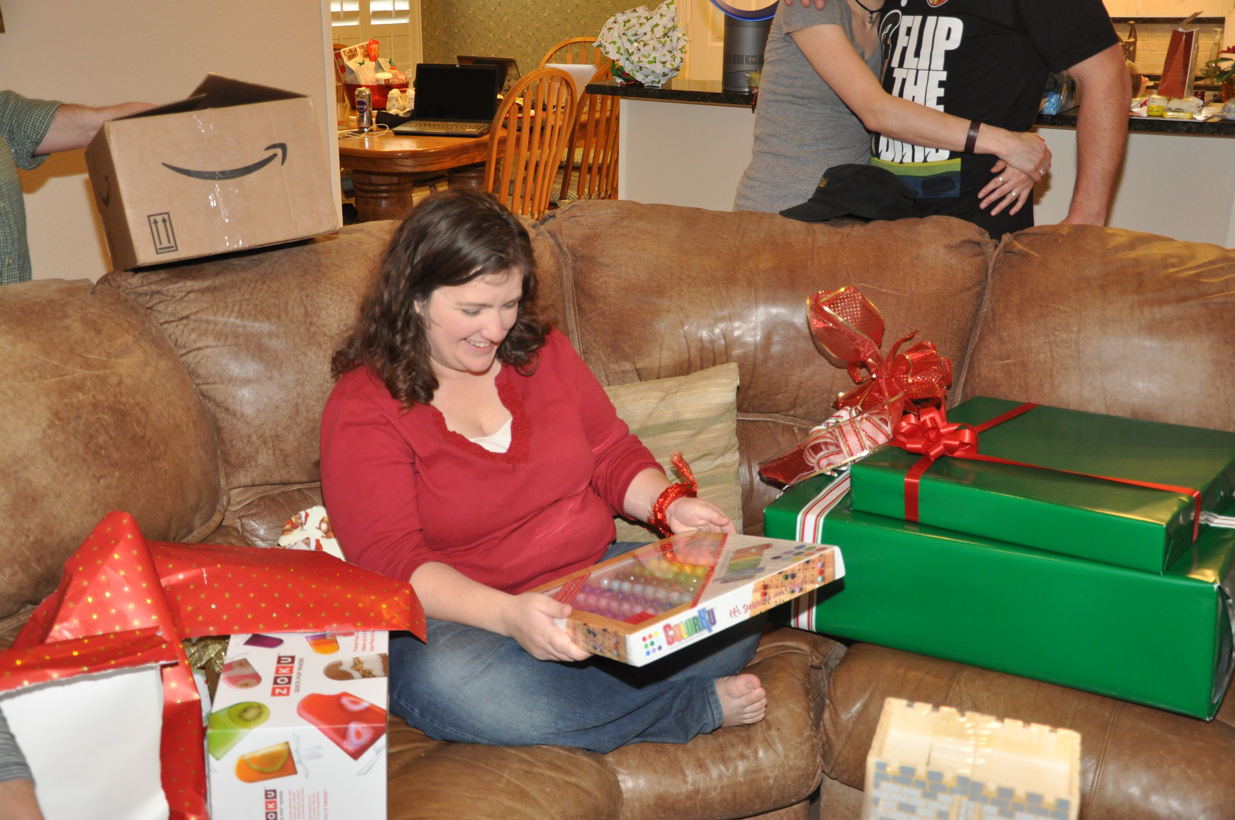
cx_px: 618
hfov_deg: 51.3
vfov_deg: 35.4
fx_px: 1285
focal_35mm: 38
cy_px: 410
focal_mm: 25
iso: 800
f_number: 4
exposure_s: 1/60
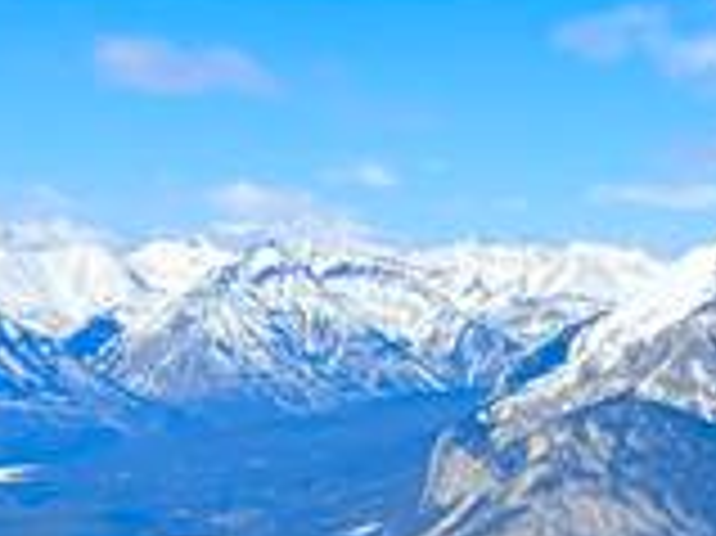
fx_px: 2150
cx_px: 1139
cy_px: 716
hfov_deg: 16.8
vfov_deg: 13.6
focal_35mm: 104
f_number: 1.9
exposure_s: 1/1996
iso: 40
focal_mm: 2.69
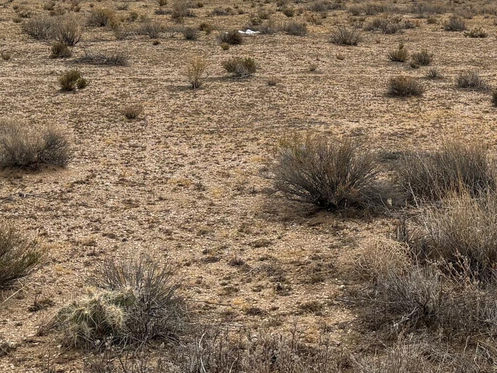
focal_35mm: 78
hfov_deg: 24.0
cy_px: 51
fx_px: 1120
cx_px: 489
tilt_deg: -1.8
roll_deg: -2.1
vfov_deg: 18.6
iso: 50
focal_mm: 5.96
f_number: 1.6
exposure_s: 1/7692
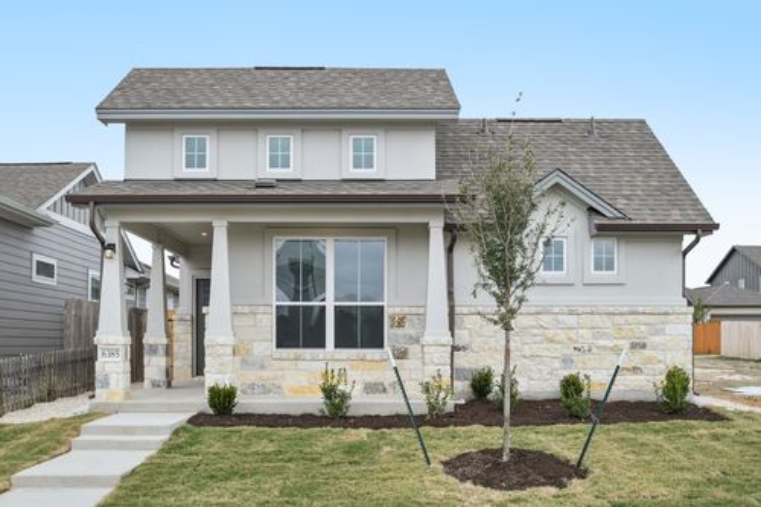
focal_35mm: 36
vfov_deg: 36.8
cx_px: 380
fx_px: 761
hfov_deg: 53.1
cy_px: 254
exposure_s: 1/400
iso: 400
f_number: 8
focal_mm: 24
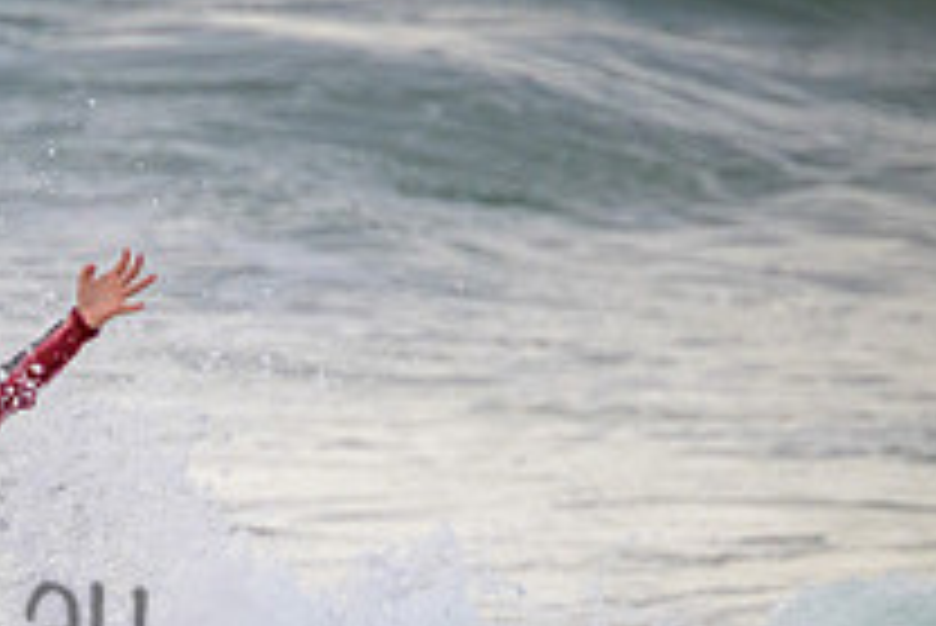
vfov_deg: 0.6
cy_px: 565
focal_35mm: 2232
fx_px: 58070
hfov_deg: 0.9
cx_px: -328
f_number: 11
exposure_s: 1/2000
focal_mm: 800
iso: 1800
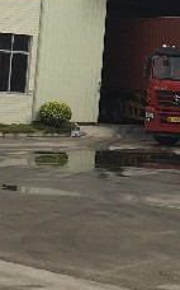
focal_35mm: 135
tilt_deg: +6.2
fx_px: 1062
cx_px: 308
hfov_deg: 9.3
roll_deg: -3.2
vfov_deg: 15.2
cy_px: -5
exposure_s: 1/3205
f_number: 2.2
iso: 25
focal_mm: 4.15
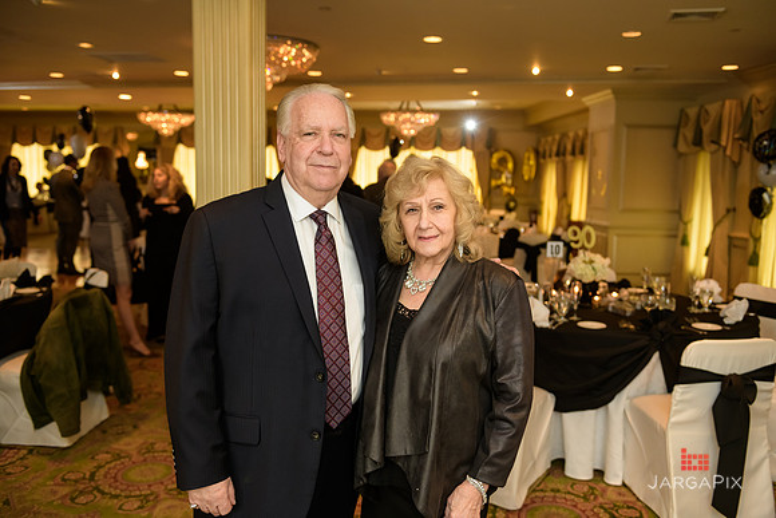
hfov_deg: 55.8
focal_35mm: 34
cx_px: 388
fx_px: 733
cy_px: 259
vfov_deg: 38.9
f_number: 3.2
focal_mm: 34
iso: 1000
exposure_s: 1/125
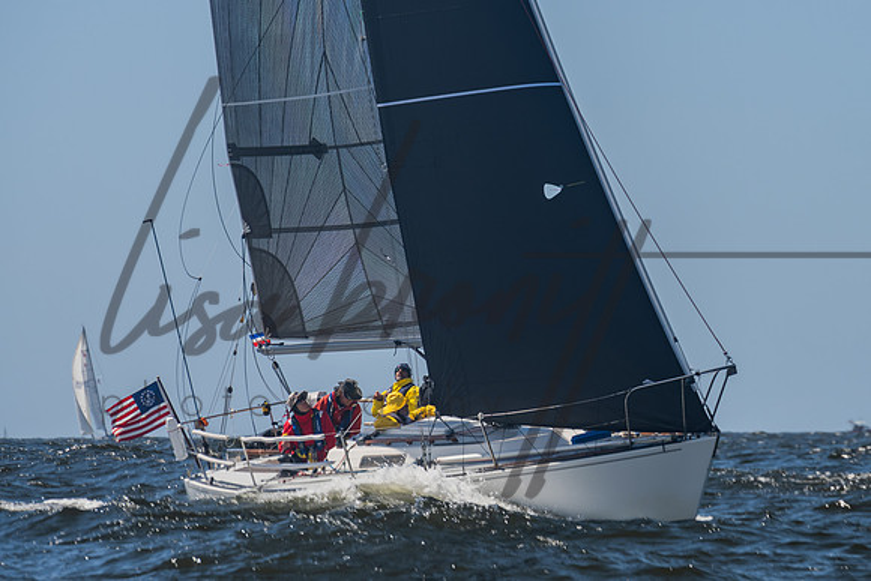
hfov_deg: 6.1
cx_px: 538
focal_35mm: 339
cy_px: 260
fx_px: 8194
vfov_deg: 4.1
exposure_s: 1/250
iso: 100
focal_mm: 185
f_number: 6.3
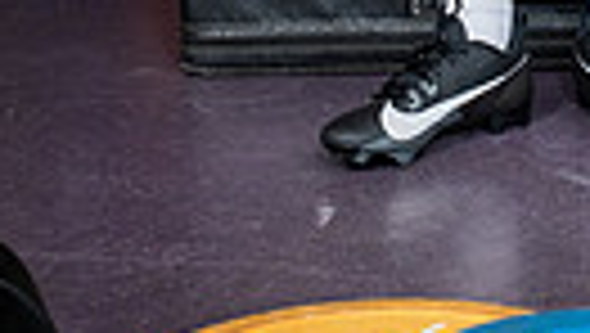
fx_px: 2255
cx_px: 549
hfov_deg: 14.7
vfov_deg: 7.5
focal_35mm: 144
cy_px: -644
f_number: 5.6
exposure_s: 1/250
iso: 500
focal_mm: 40
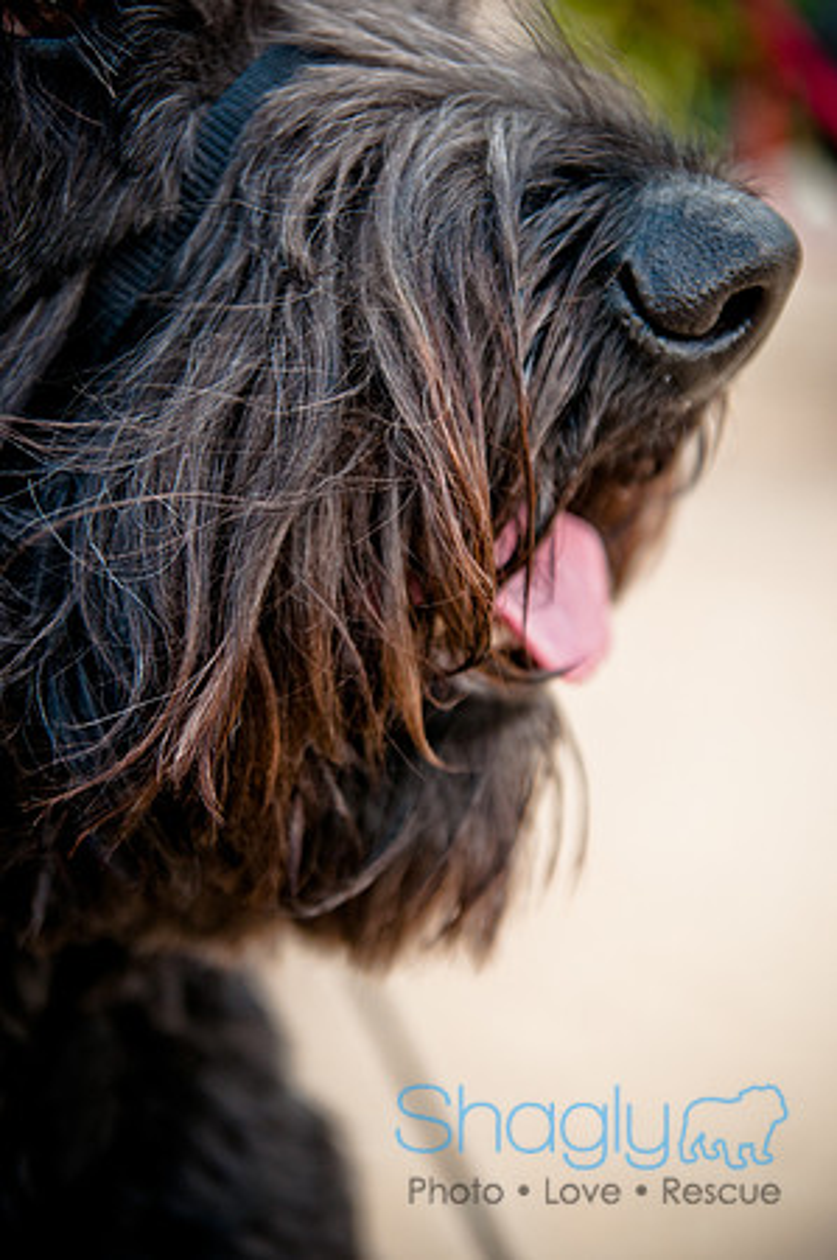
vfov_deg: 27.0
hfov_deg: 18.1
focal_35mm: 75
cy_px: 630
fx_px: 2621
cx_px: 418
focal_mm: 50
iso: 400
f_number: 3.2
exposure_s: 1/400
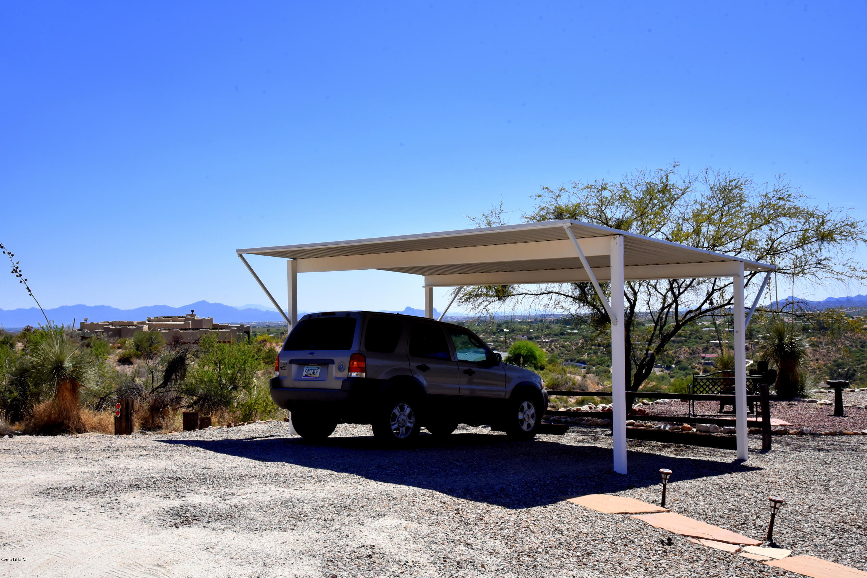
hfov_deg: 50.7
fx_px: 915
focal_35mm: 38
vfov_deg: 35.1
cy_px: 289
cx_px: 434
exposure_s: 1/1600
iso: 2000
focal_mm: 38
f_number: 16
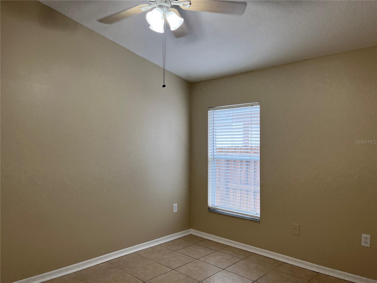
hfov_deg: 67.3
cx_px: 188
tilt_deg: +1.1
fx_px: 283
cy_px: 142
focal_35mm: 26
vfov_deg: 53.1
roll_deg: +0.6
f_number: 1.6
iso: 125
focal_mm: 5.1
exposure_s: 1/120
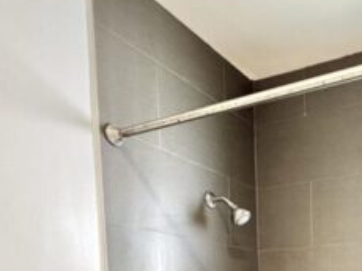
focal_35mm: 39
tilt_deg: -4.3
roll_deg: +0.9
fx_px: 407
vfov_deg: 30.6
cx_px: 342
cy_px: 332
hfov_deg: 42.8
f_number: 2.2
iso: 200
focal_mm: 2.22
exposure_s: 1/60
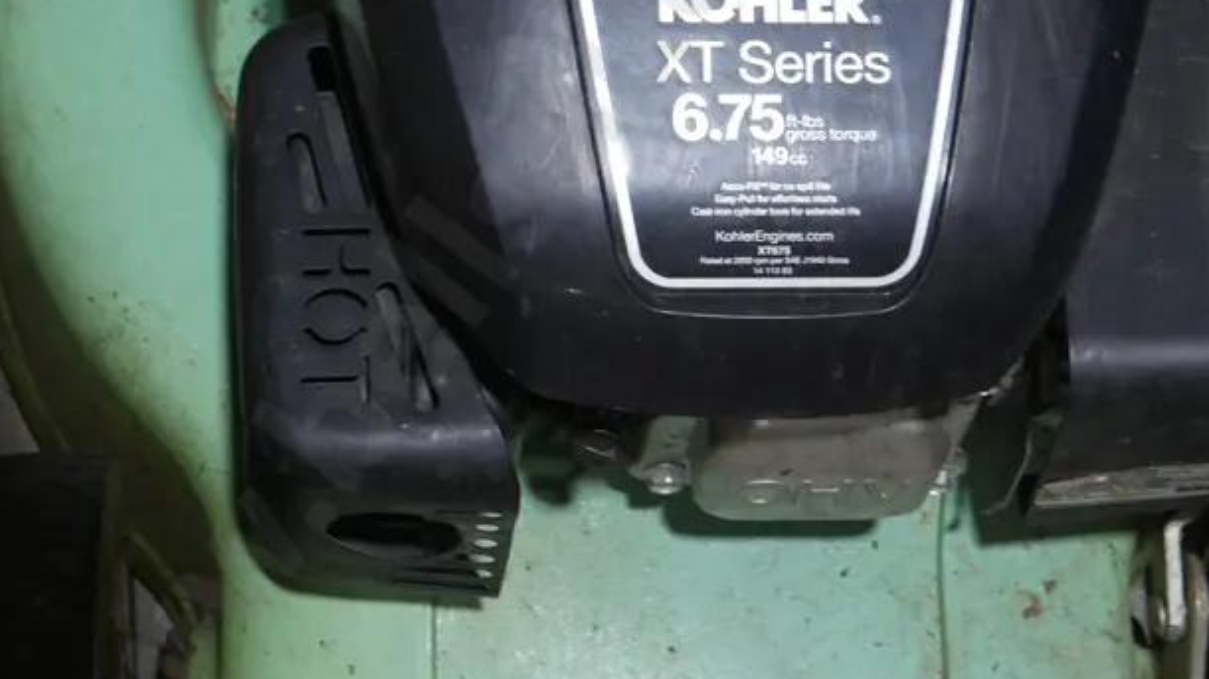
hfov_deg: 22.5
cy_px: 34
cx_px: 641
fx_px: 3044
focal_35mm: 95
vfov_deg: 12.6
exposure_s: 1/60
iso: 400
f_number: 5.3
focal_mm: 26
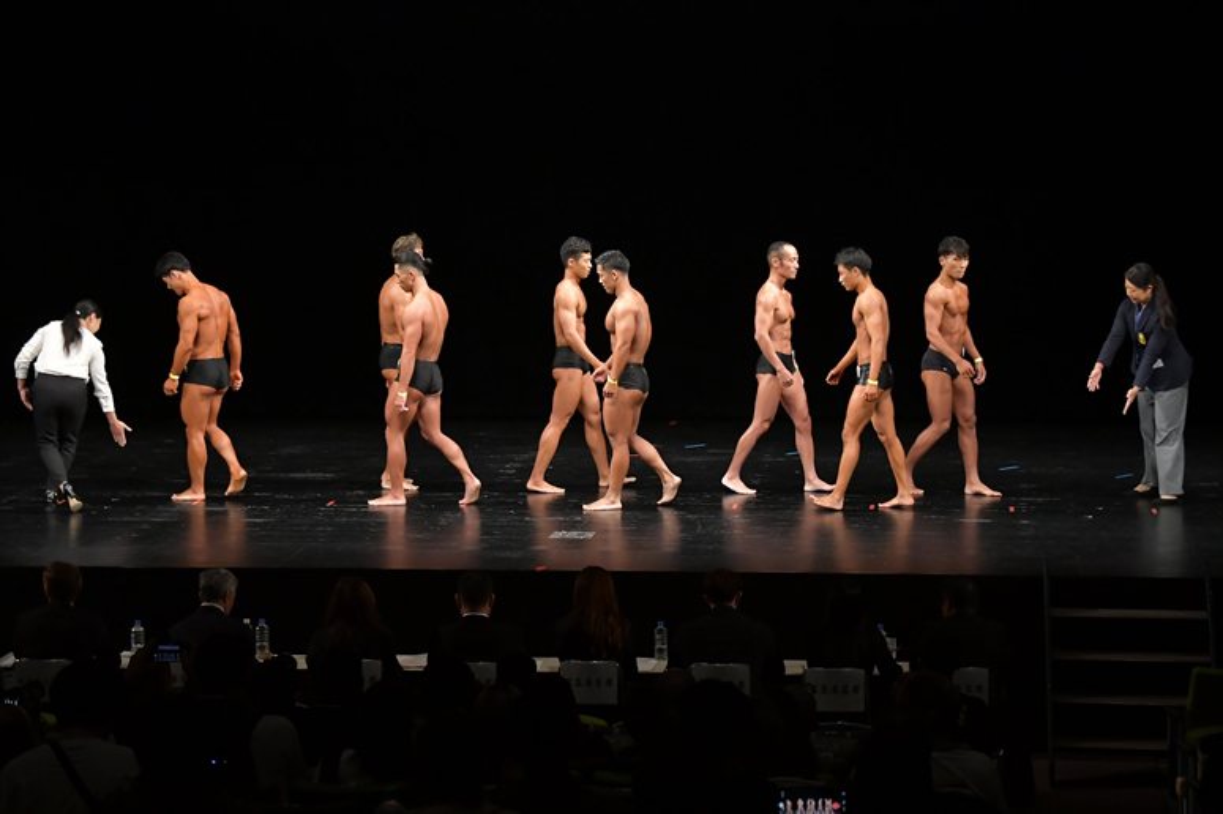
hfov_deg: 20.0
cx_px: 612
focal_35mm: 102
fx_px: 3464
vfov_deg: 13.4
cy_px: 407
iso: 3200
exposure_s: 1/400
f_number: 5.6
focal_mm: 68
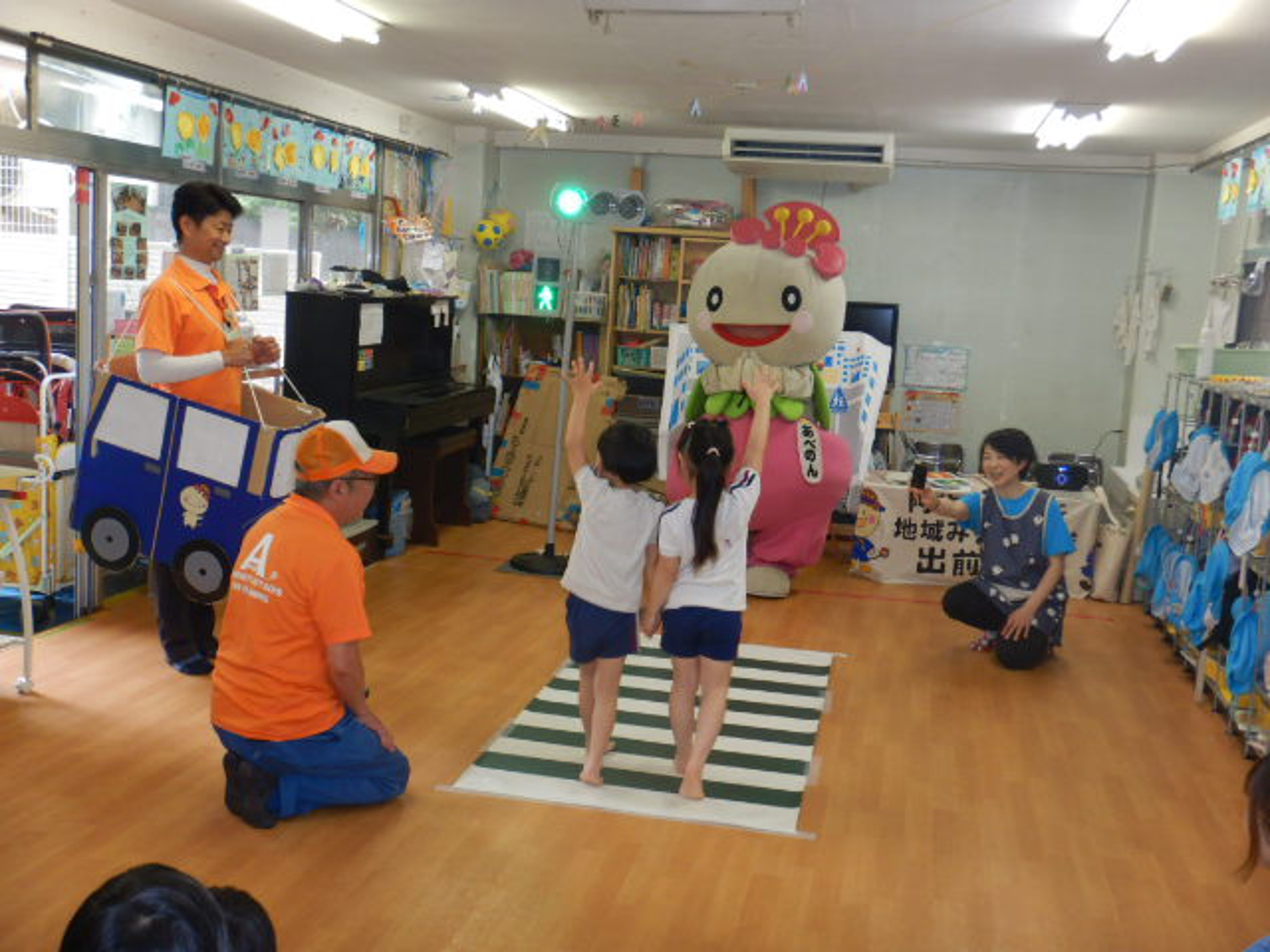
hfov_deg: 50.1
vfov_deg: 38.7
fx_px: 1357
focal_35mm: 37
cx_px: 635
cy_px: 476
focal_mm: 6.6
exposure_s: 1/30
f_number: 4.2
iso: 280
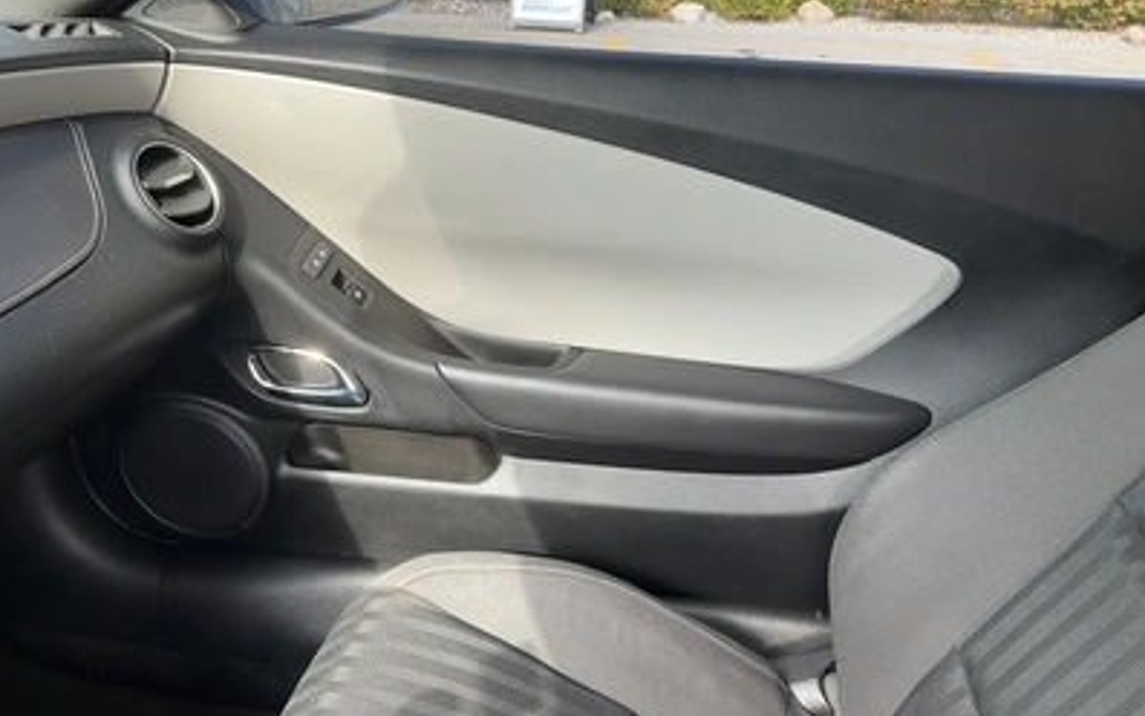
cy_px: 372
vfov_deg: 40.6
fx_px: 967
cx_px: 571
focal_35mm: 31
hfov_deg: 61.2
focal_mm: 3
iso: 40
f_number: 1.8
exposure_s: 1/122
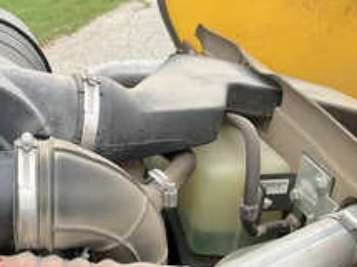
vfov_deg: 26.6
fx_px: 557
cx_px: 50
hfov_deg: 34.0
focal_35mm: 54
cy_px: 206
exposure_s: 1/169
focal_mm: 3
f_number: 1.8
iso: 20
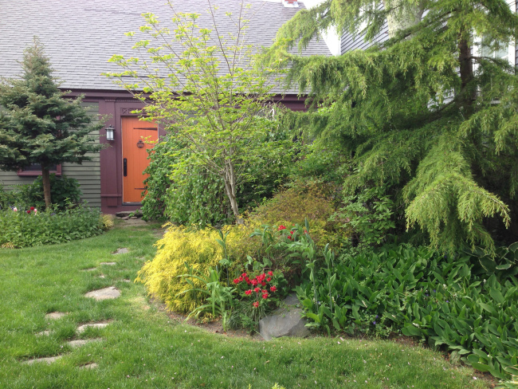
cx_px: 259
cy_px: 194
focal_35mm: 33
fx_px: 494
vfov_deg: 43.0
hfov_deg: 55.3
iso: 50
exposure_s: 1/249
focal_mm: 4.13
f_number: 2.4
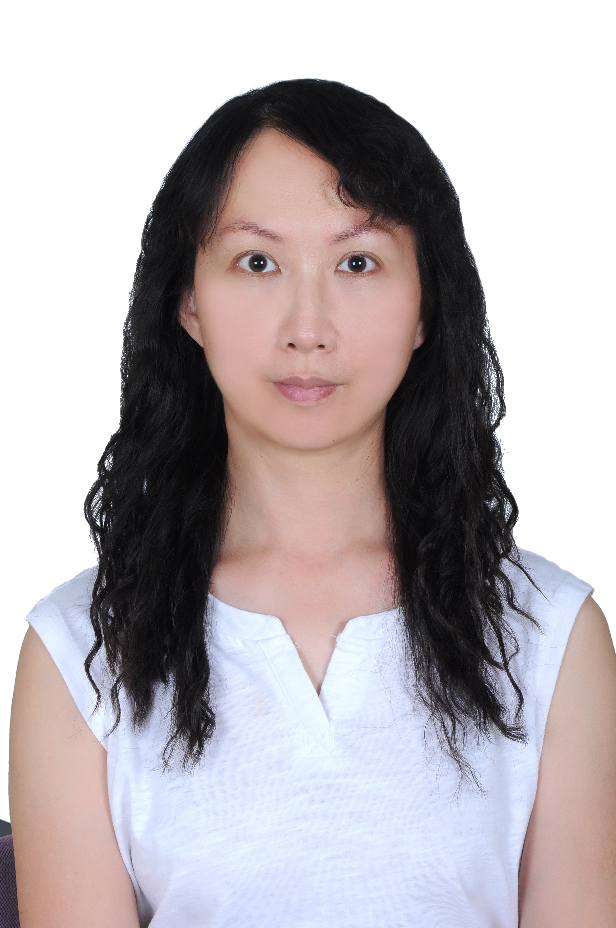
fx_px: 1930
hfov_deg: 18.1
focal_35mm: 75
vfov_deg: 27.0
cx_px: 308
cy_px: 464
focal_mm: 50
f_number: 11
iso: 200
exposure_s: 1/125
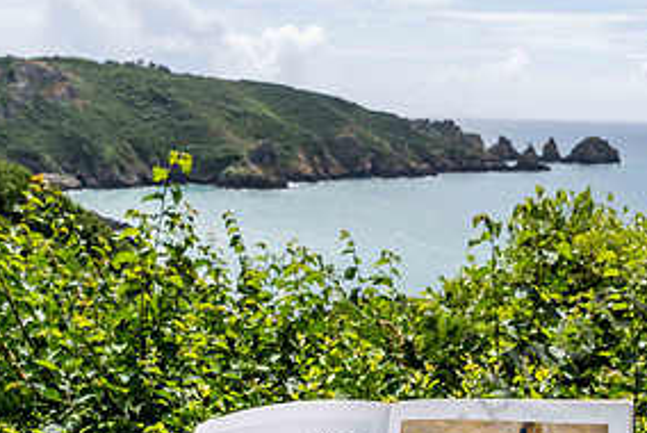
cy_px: 377
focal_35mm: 49
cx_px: 503
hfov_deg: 39.0
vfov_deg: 26.8
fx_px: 882
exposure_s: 1/250
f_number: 8
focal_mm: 24
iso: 125
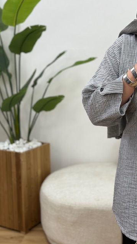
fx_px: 342
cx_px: 92
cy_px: 121
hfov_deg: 22.5
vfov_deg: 39.2
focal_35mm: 53
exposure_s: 1/503
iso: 80
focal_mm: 6.76
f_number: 1.78
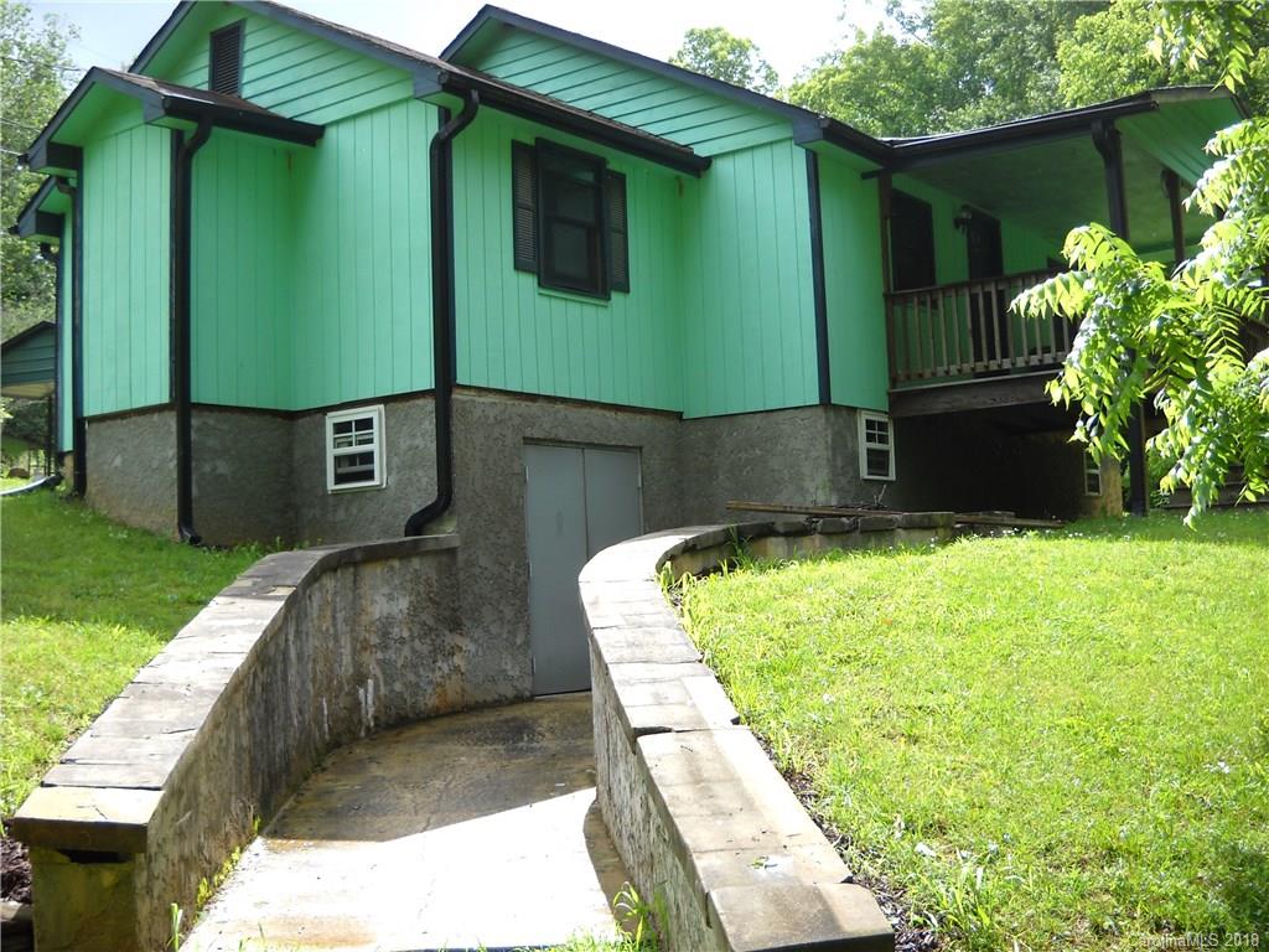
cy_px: 476
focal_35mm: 41
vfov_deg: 35.1
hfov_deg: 45.8
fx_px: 1503
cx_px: 634
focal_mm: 6.72
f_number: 3.1
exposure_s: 1/337
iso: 64
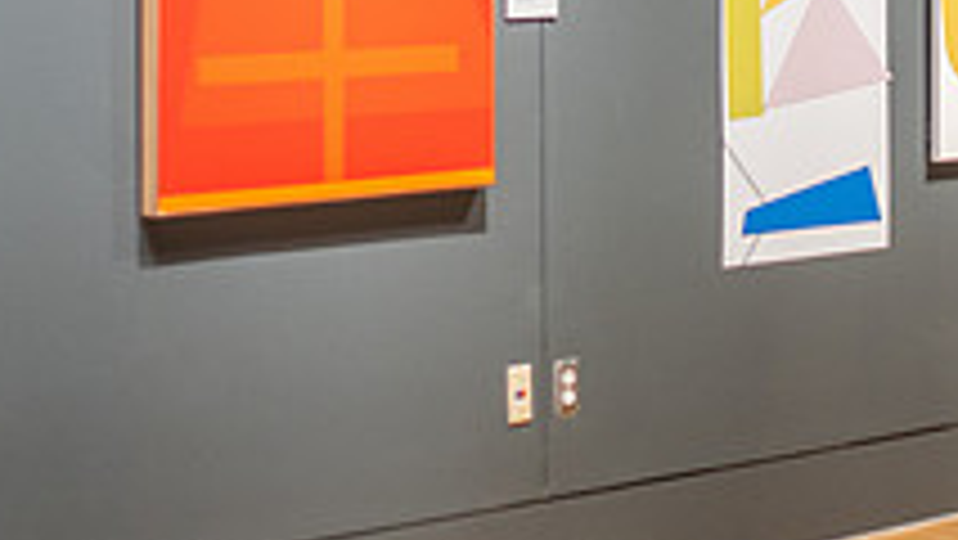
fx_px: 3710
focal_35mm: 146
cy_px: -173
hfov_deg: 14.7
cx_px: 679
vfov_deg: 8.2
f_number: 1.4
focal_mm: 50
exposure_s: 1/125
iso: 500
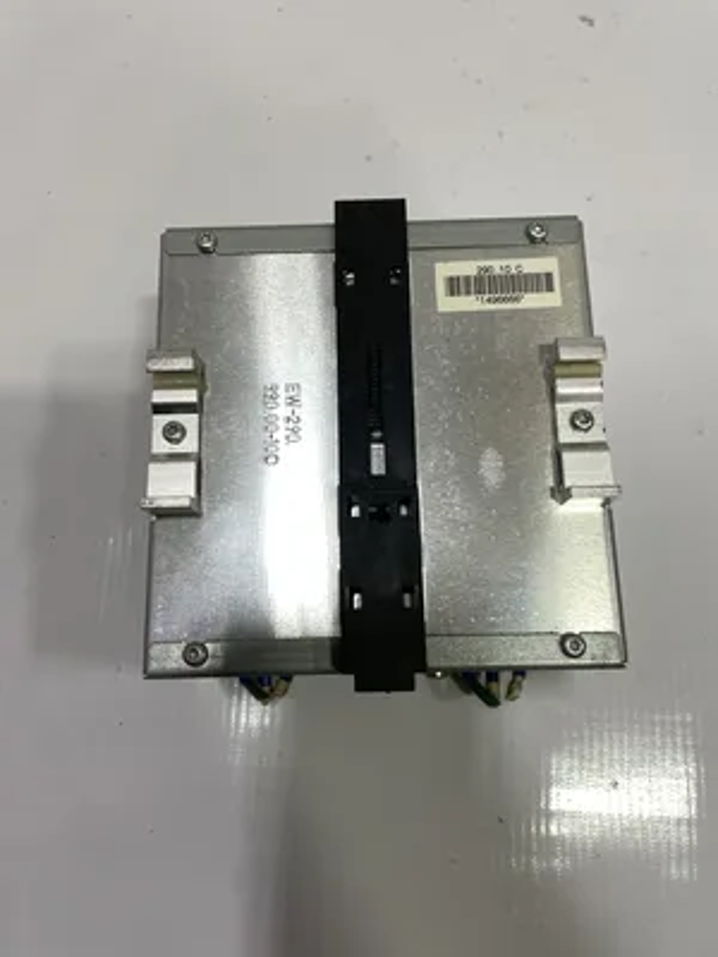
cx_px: 359
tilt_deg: -77.3
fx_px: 719
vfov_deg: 67.3
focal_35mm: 26
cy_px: 478
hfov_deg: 53.1
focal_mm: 4.2
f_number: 1.6
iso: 125
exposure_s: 1/120
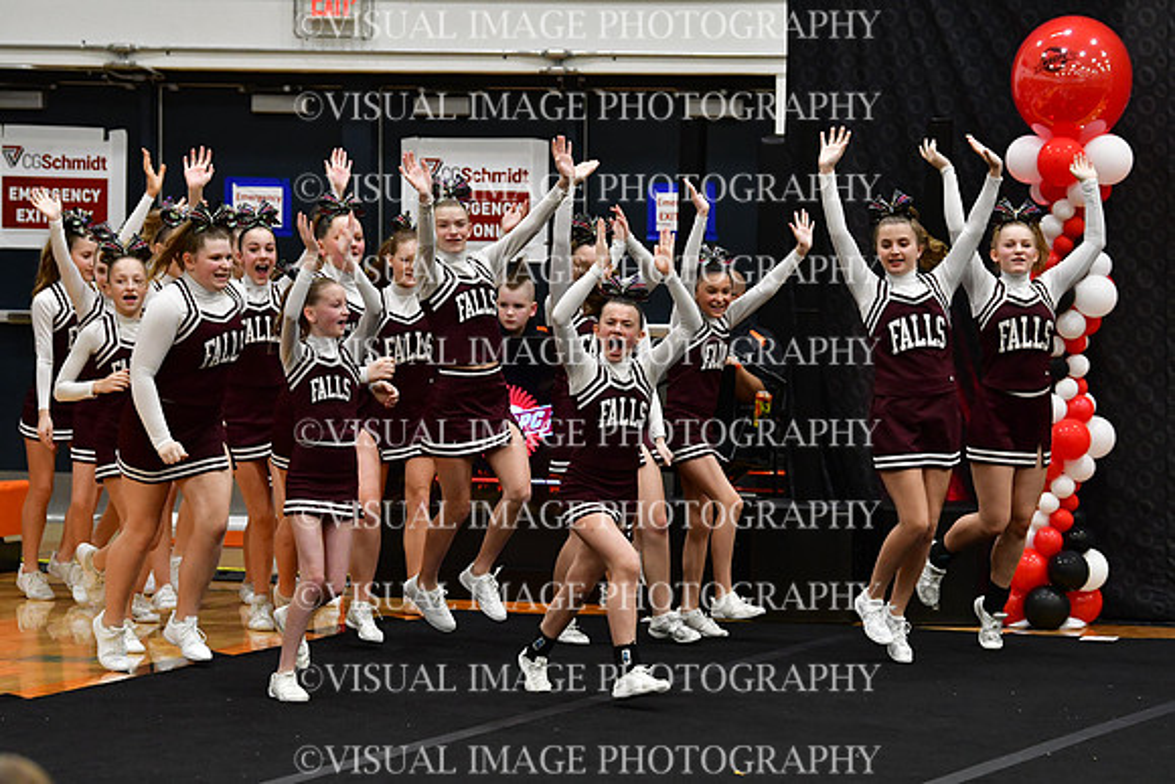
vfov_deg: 6.8
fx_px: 6594
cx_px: 588
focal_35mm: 202
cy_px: 392
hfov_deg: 10.2
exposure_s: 1/500
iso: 4000
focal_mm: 135
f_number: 3.5
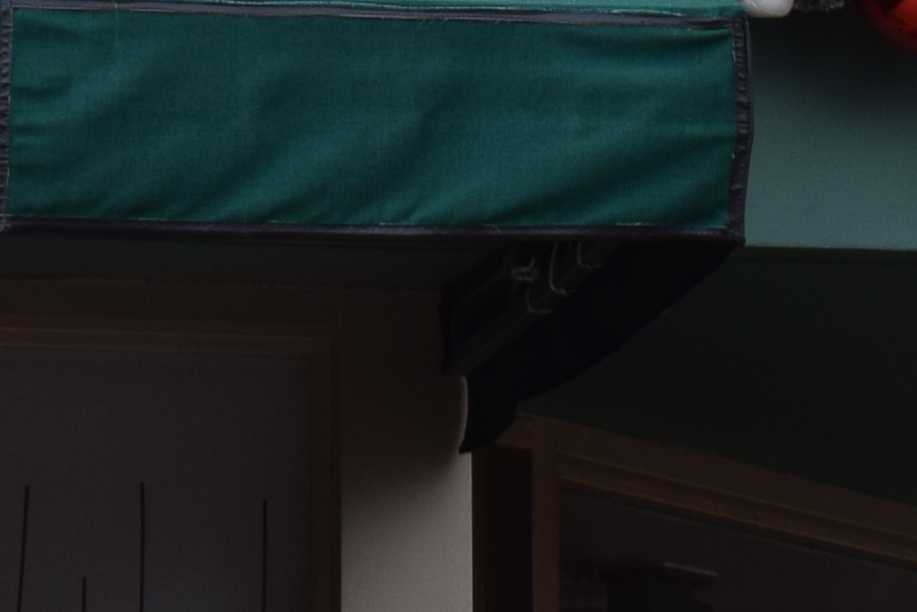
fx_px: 6403
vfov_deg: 5.1
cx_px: 268
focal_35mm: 251
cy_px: -1316
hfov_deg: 8.2
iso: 200
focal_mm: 25
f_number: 9
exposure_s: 1/320
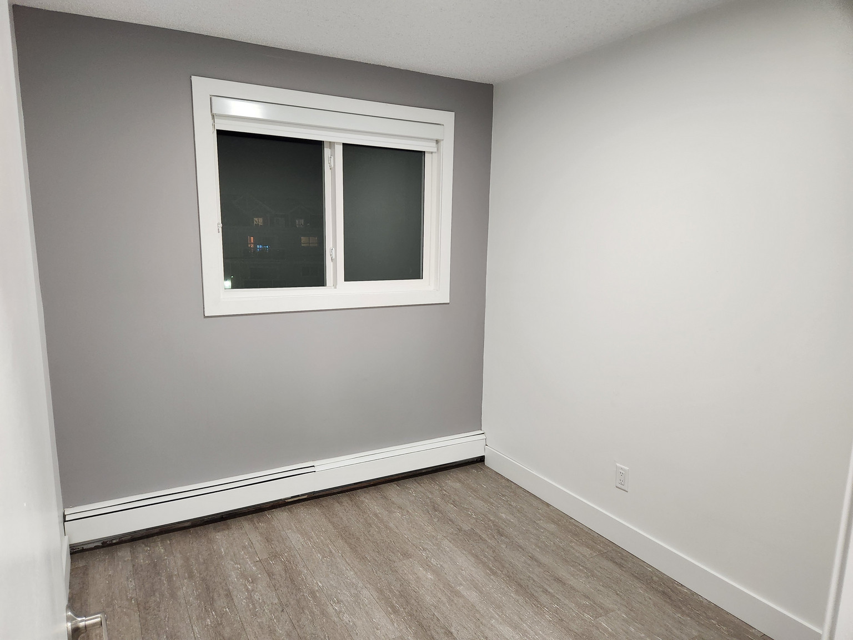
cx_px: 426
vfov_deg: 58.9
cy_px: 320
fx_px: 567
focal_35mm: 23
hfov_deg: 73.9
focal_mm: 5.4
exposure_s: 1/120
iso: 400
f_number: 1.8
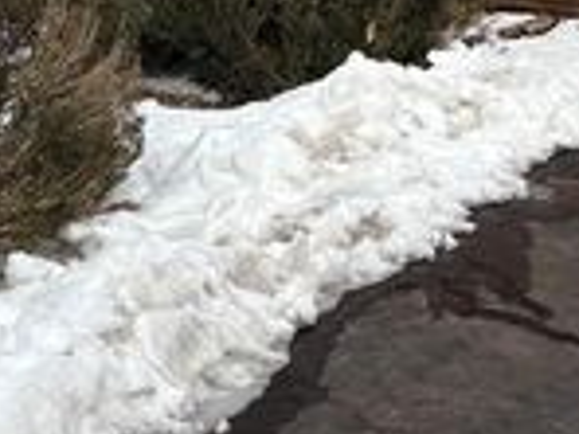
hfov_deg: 22.3
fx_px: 1472
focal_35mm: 88
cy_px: -225
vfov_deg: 15.4
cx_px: 305
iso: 50
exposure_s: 1/2451
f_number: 1.6
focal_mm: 5.96
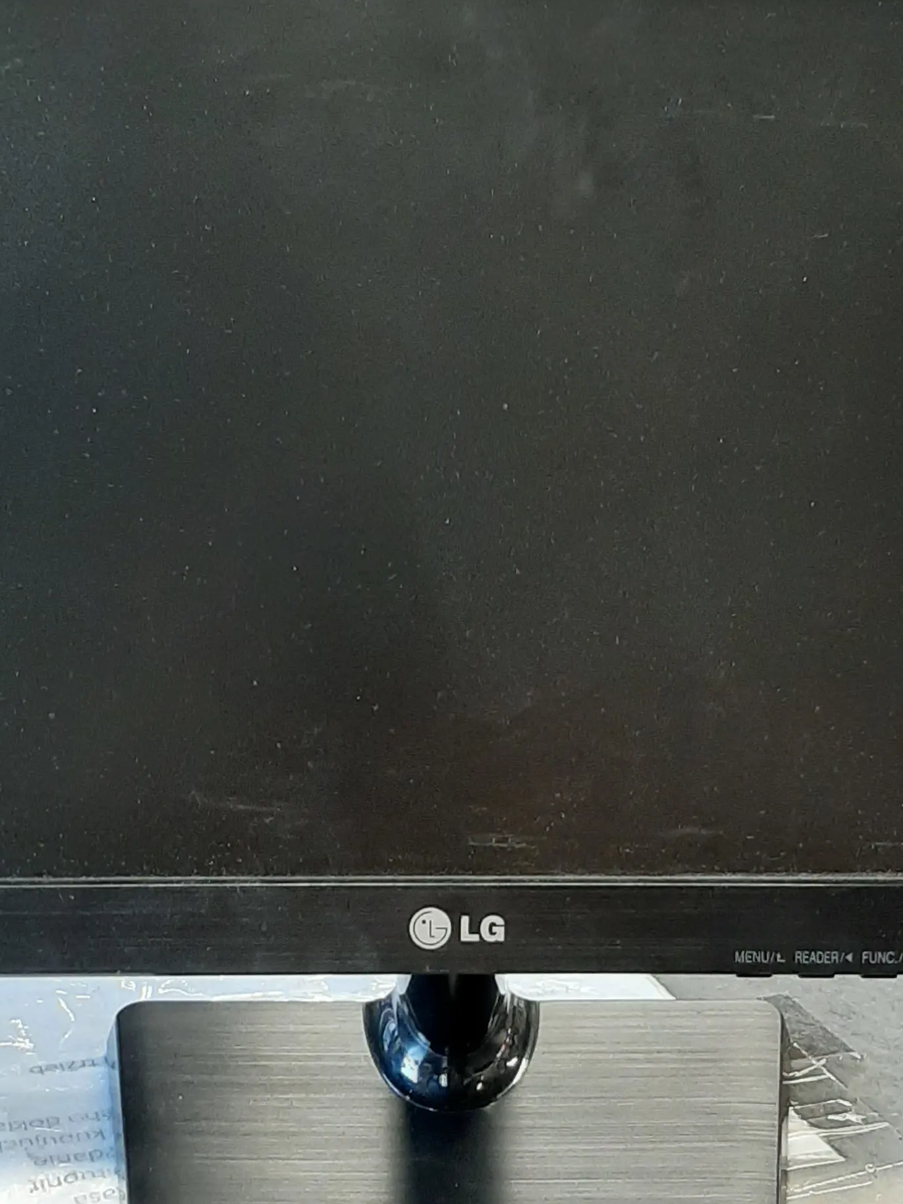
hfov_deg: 25.7
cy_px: 620
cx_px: 477
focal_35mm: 57
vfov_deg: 33.8
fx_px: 1983
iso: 200
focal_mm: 3.93
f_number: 1.7
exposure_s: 1/50
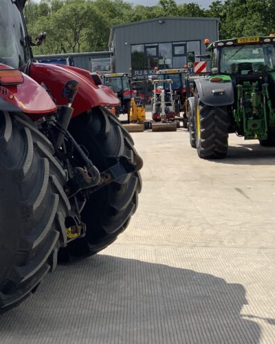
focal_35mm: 58
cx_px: -30
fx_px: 590
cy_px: 127
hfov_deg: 24.4
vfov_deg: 32.3
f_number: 1.8
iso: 20
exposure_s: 1/2538
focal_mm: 3
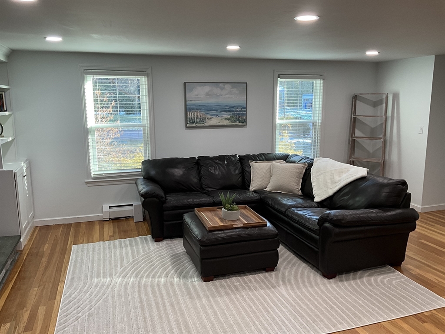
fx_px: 373
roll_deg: -0.5
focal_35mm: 29
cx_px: 222
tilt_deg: -10.4
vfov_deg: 48.2
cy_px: 167
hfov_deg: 61.7
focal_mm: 3
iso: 50
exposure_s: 1/60
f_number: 1.8
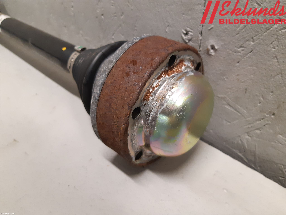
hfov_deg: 67.3
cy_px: 108
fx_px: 215
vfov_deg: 53.1
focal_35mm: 26
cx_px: 143
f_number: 1.7
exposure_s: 1/33
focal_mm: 3.93
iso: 200
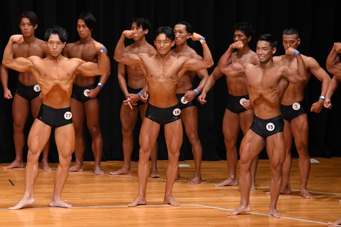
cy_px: 114
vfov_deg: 5.4
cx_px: 170
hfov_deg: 8.1
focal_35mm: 255
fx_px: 2414
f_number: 5.6
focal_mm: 170
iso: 4000
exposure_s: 1/400
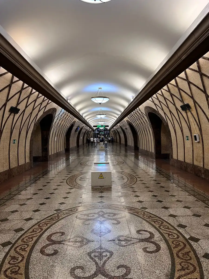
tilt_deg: -0.6
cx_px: 104
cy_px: 140
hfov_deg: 53.1
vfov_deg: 67.3
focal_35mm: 26
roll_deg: +1.4
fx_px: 209
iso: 80
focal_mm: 5.7
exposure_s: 1/50
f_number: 1.5
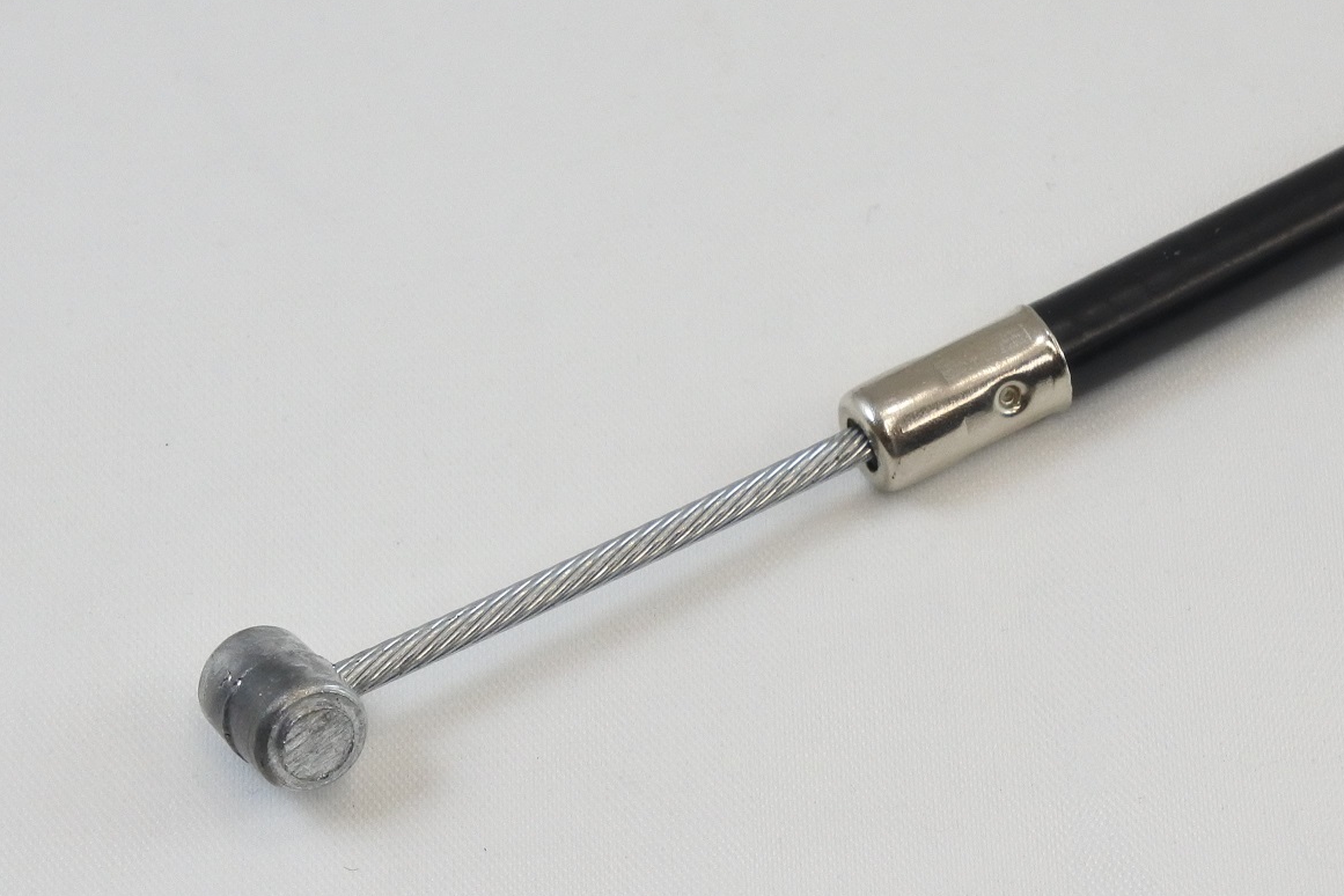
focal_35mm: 118
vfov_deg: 11.6
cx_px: 866
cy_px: 451
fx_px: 4405
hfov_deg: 17.3
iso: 500
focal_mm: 30
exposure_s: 1/125
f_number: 5.6
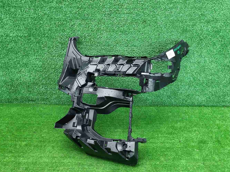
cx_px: 122
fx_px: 186
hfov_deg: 63.4
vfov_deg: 49.8
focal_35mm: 28
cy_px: 87
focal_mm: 5.4
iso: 292
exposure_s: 1/50
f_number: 1.8
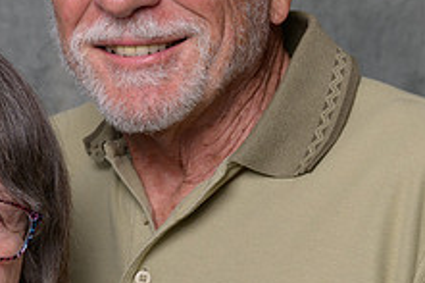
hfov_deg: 12.4
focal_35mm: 163
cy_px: 82
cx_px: -44
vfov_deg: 8.4
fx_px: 1923
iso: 400
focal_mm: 62
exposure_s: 1/125
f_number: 10
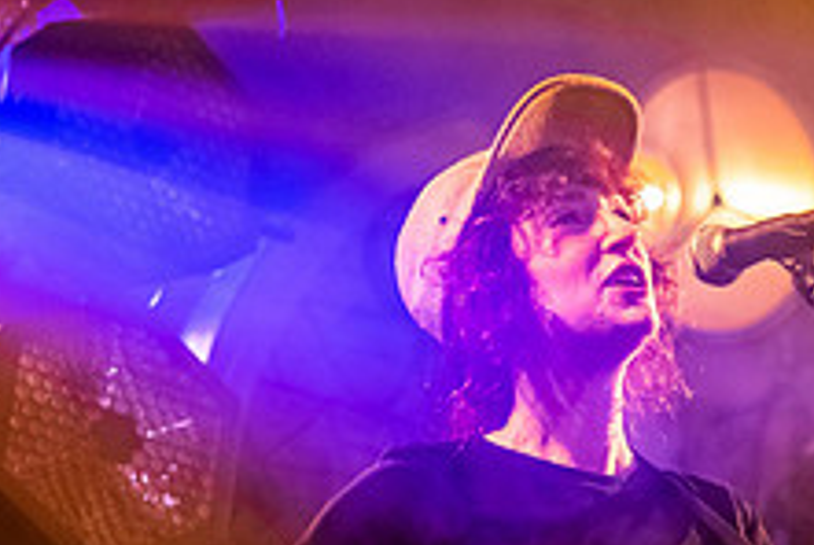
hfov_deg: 15.2
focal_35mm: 131
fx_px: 2966
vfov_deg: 10.4
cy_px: 536
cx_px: 921
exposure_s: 1/320
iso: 2500
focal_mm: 50
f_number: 2
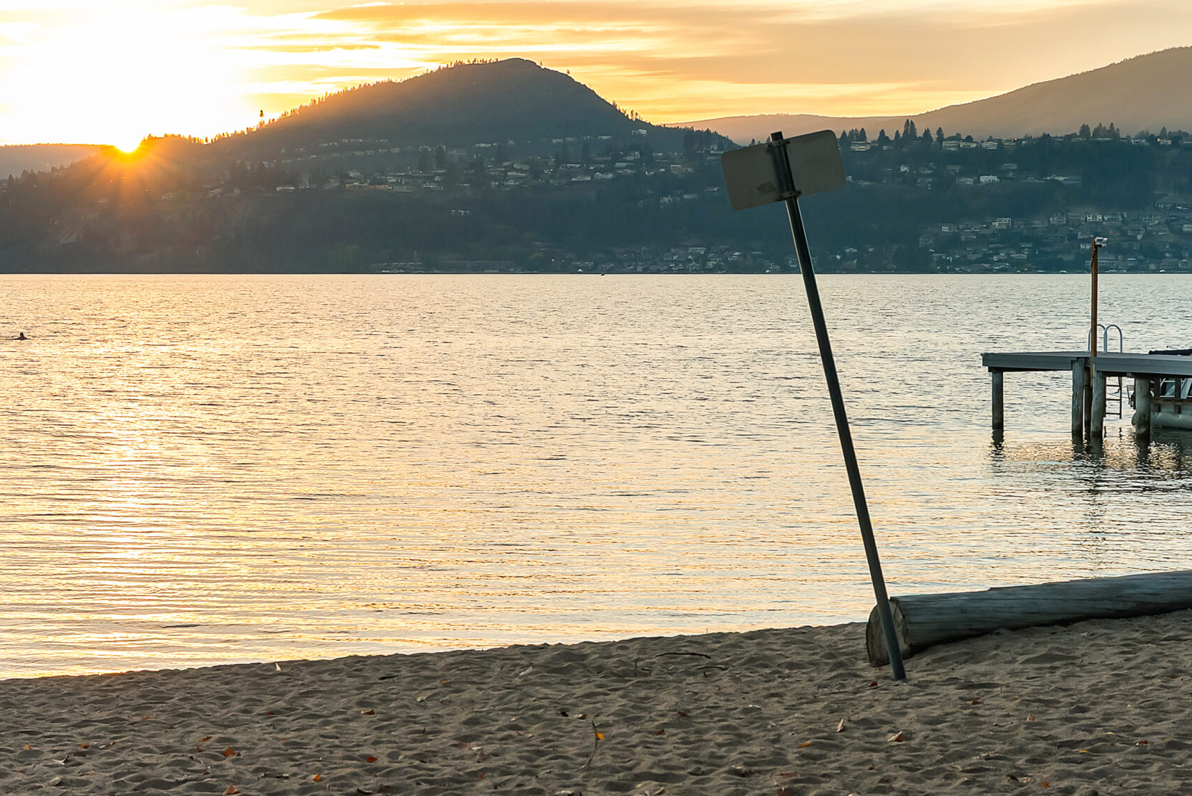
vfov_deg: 16.9
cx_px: 633
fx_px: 2675
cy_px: 284
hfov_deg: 25.1
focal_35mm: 81
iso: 500
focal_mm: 53.5
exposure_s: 1/125
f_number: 8
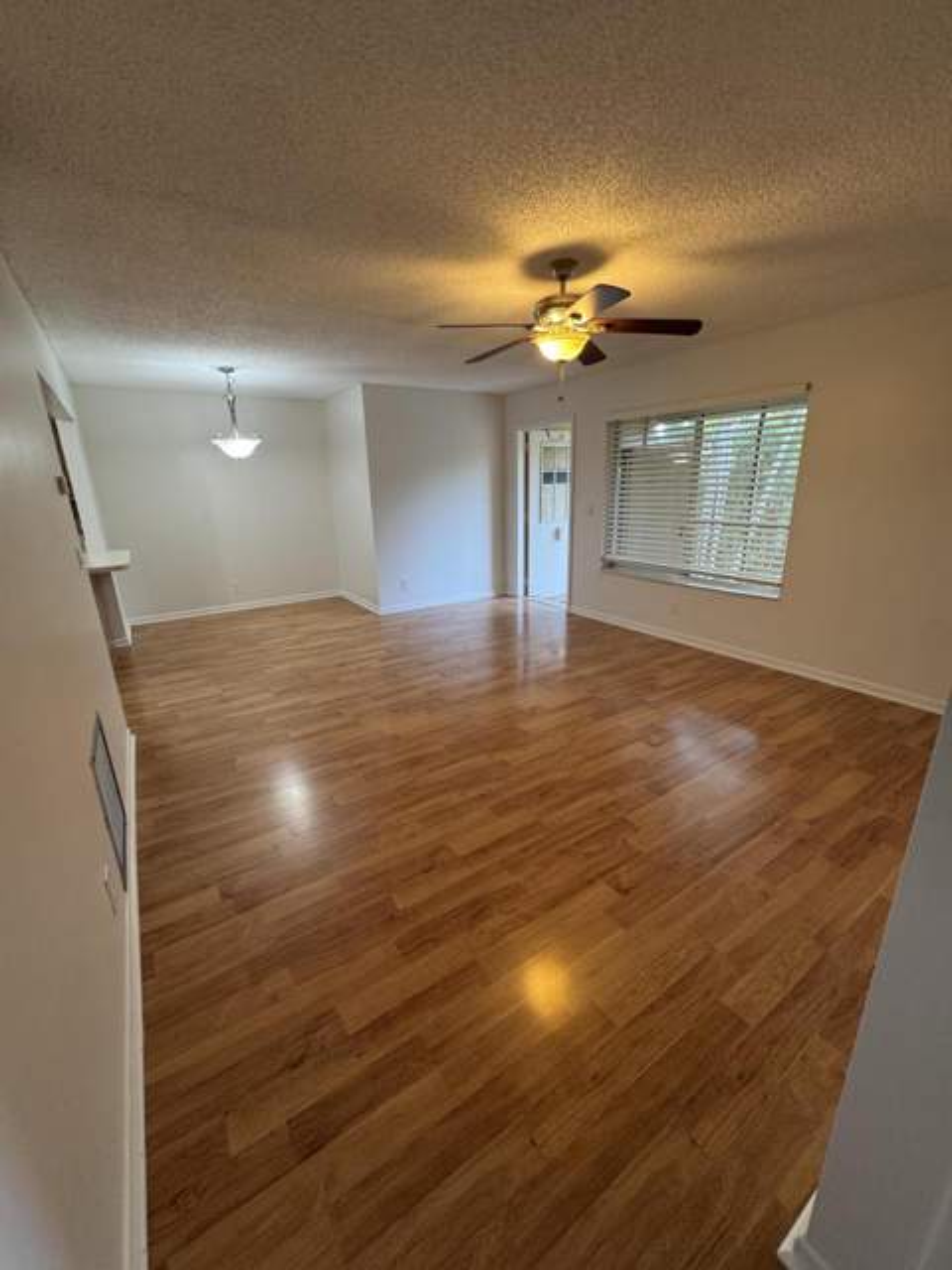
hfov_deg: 85.7
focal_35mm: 14
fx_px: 513
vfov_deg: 102.1
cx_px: 476
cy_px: 635
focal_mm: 2.22
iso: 160
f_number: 2.2
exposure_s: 1/60
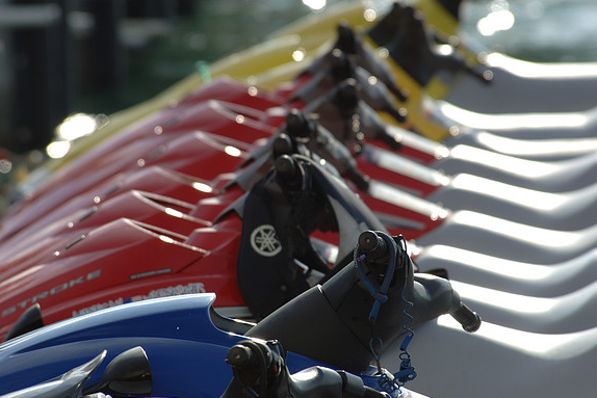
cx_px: 298
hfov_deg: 3.4
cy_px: 199
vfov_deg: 2.3
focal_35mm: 605
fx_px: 10035
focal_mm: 400
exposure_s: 1/250
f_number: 8
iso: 100
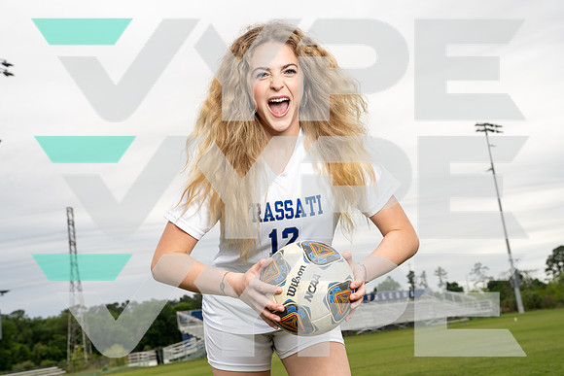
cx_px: 282
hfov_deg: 40.3
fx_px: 768
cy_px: 188
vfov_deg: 27.5
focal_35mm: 49
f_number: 7.1
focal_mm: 49
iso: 250
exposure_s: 1/250
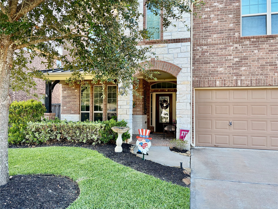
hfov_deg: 67.3
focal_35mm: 26
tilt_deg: +1.5
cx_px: 139
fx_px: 209
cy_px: 104
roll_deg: +0.4
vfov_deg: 53.1
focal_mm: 5.96
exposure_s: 1/201
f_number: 1.6
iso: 40
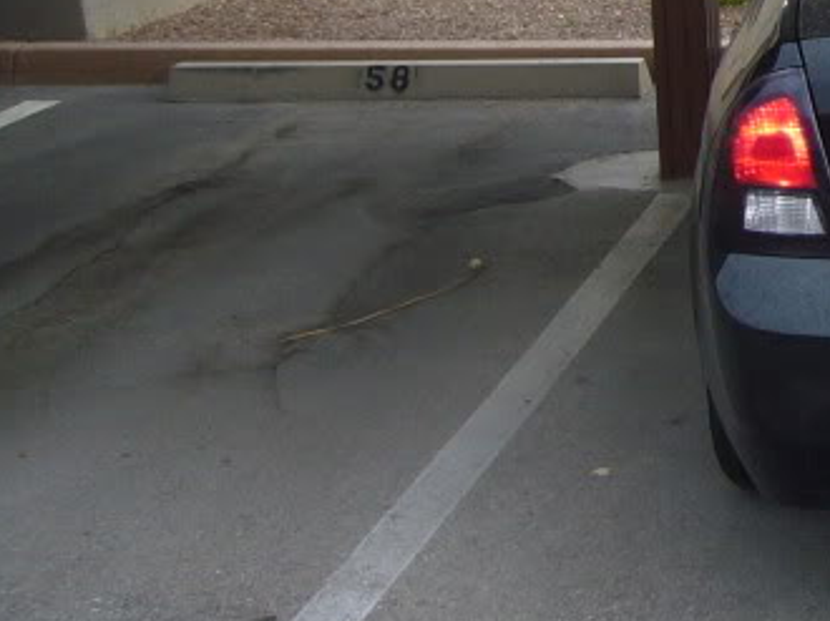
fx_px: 2085
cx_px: 1222
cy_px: 108
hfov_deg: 19.7
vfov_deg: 16.8
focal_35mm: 87
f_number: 2.8
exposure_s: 1/125
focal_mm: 4.6
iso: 80
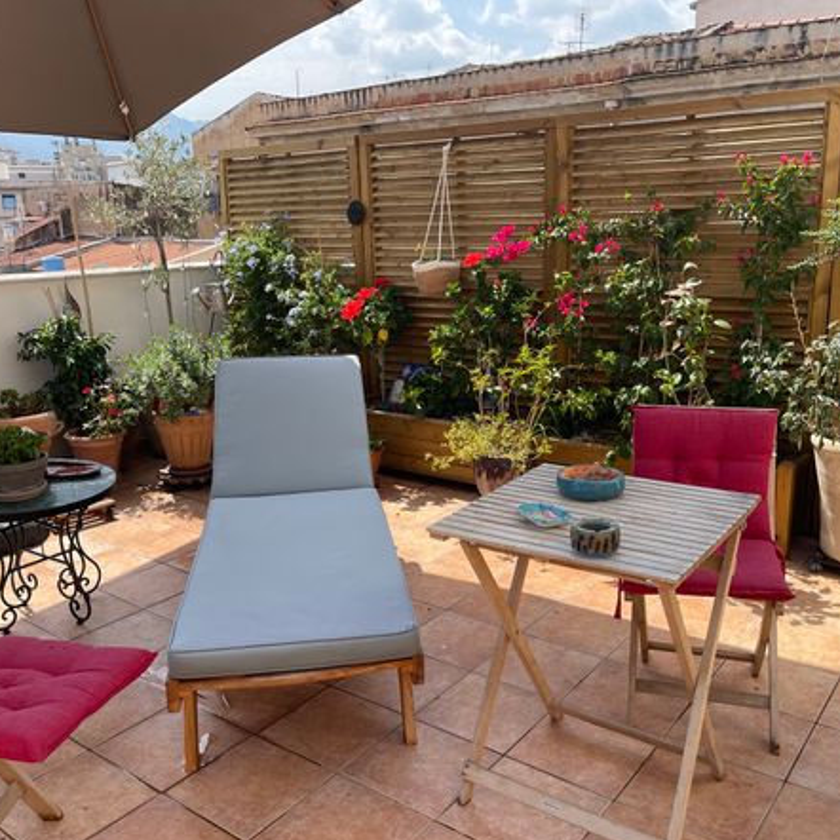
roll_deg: +0.3
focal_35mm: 30
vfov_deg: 54.0
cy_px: 426
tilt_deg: -14.7
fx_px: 824
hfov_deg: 54.0
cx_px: 405
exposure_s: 1/1739
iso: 32
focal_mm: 5.1
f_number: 1.6
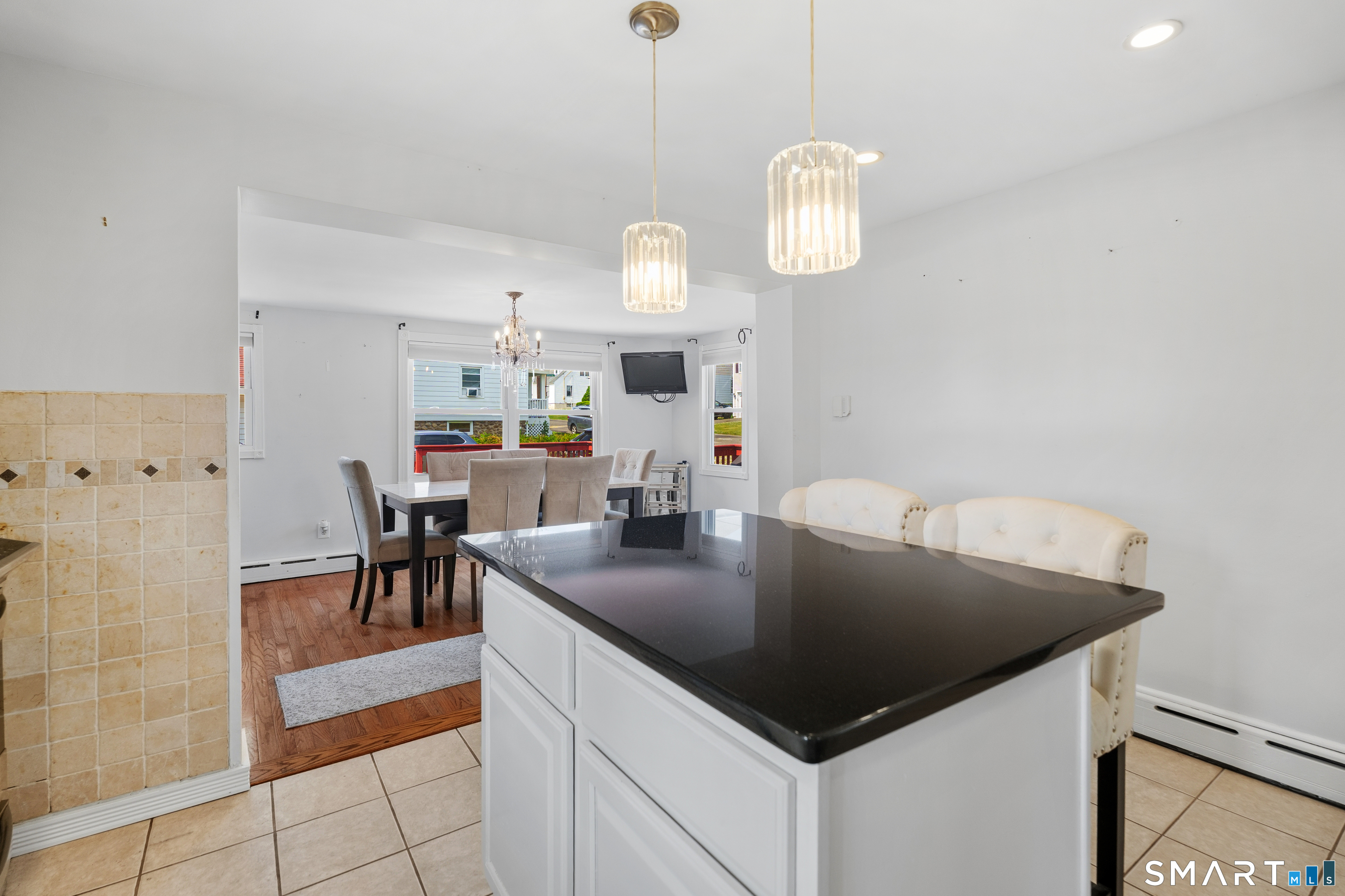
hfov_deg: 96.7
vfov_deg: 73.7
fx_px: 598
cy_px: 448
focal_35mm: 16
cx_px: 672
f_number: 5.6
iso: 400
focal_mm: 16
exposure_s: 1/5
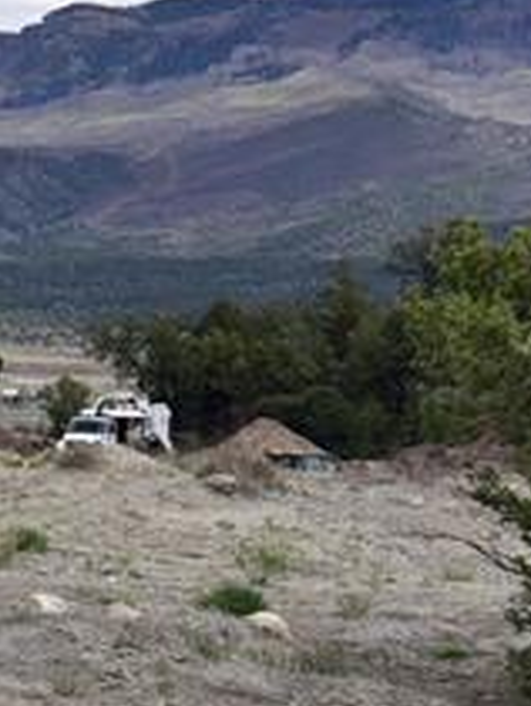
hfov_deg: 8.3
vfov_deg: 11.9
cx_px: -760
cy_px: -22
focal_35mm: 164
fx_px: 3347
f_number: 4.5
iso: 400
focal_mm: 35
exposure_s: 1/4000
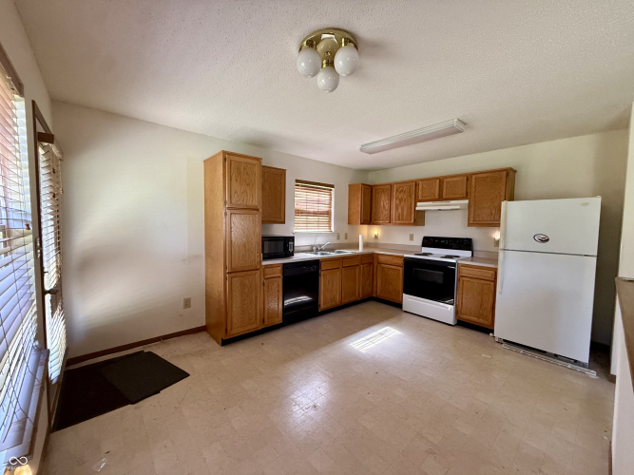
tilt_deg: -3.0
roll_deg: -1.3
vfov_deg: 85.7
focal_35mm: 14
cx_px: 317
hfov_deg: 102.1
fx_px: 256
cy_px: 238
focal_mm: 2.22
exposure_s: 1/60
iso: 400
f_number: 2.2
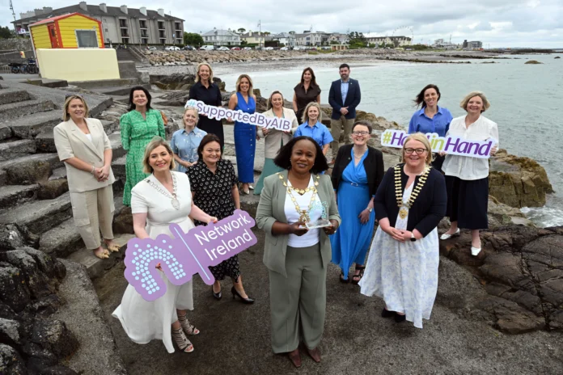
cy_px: 188
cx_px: 282
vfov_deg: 53.1
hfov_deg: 73.7
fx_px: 375
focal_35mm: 24
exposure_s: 1/640
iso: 400
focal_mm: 24
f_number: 7.1
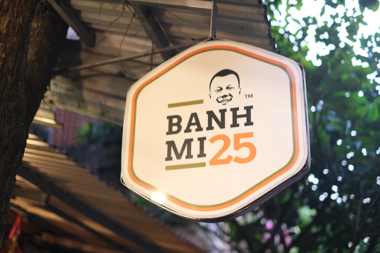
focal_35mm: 53
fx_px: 559
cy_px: 126
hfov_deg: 37.5
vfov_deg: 25.5
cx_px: 190
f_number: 1.4
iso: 320
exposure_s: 1/38
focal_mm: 35
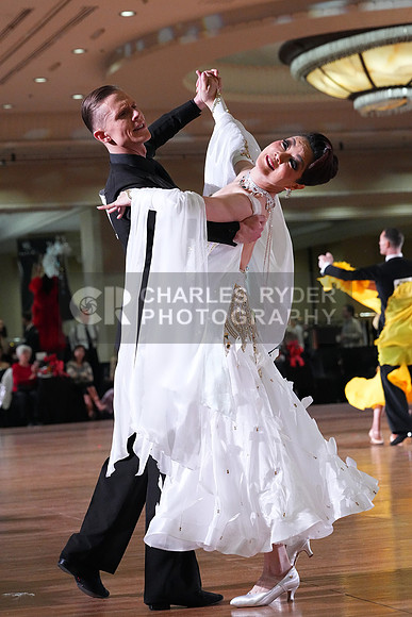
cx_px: 206
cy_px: 308
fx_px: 1990
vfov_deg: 17.6
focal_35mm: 116
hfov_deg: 11.8
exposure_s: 1/400
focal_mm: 116
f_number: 6.3
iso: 10000
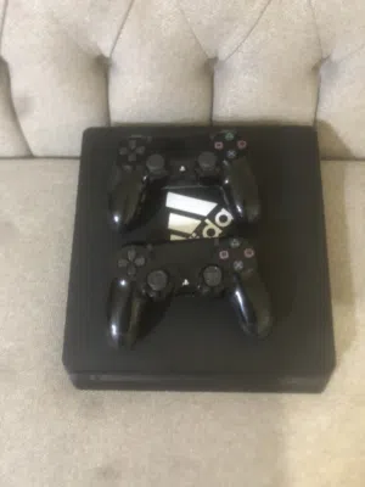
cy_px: 244
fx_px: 394
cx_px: 182
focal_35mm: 28
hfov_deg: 49.7
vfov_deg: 63.4
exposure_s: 1/4
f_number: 1.8
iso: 125
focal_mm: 4
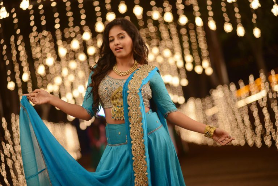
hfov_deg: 16.4
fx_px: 966
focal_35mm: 125
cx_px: 139
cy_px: 93
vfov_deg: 11.0
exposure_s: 1/160
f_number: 2.8
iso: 2000
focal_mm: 125
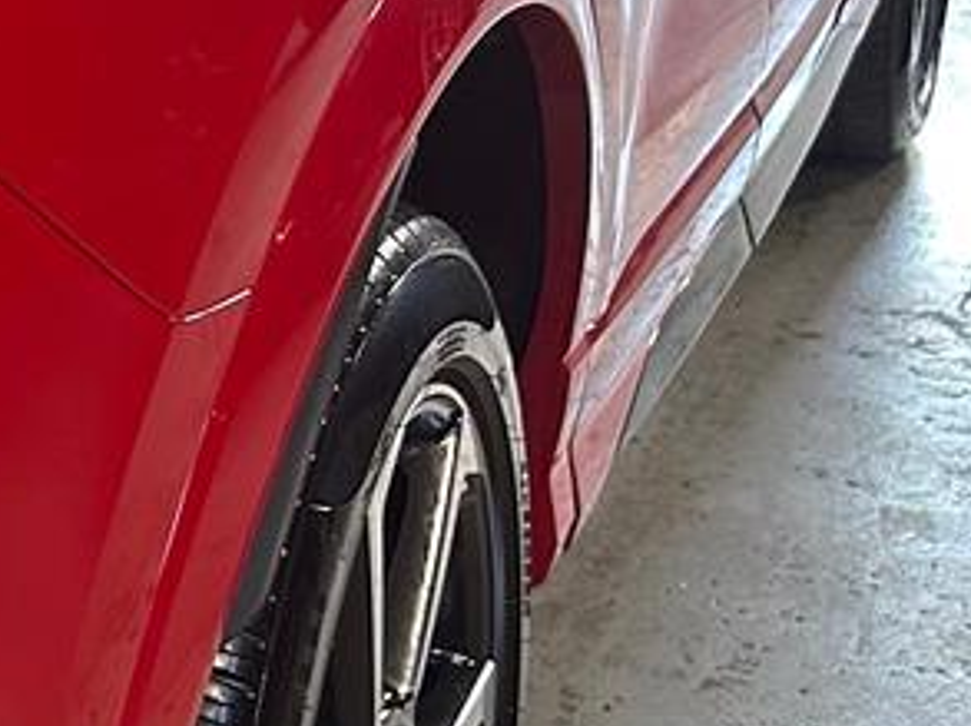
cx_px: -875
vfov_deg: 13.8
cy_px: -27
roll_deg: +3.1
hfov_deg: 15.5
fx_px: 2942
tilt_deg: -14.0
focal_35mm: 105
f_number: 1.78
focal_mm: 6.86
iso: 250
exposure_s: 1/60
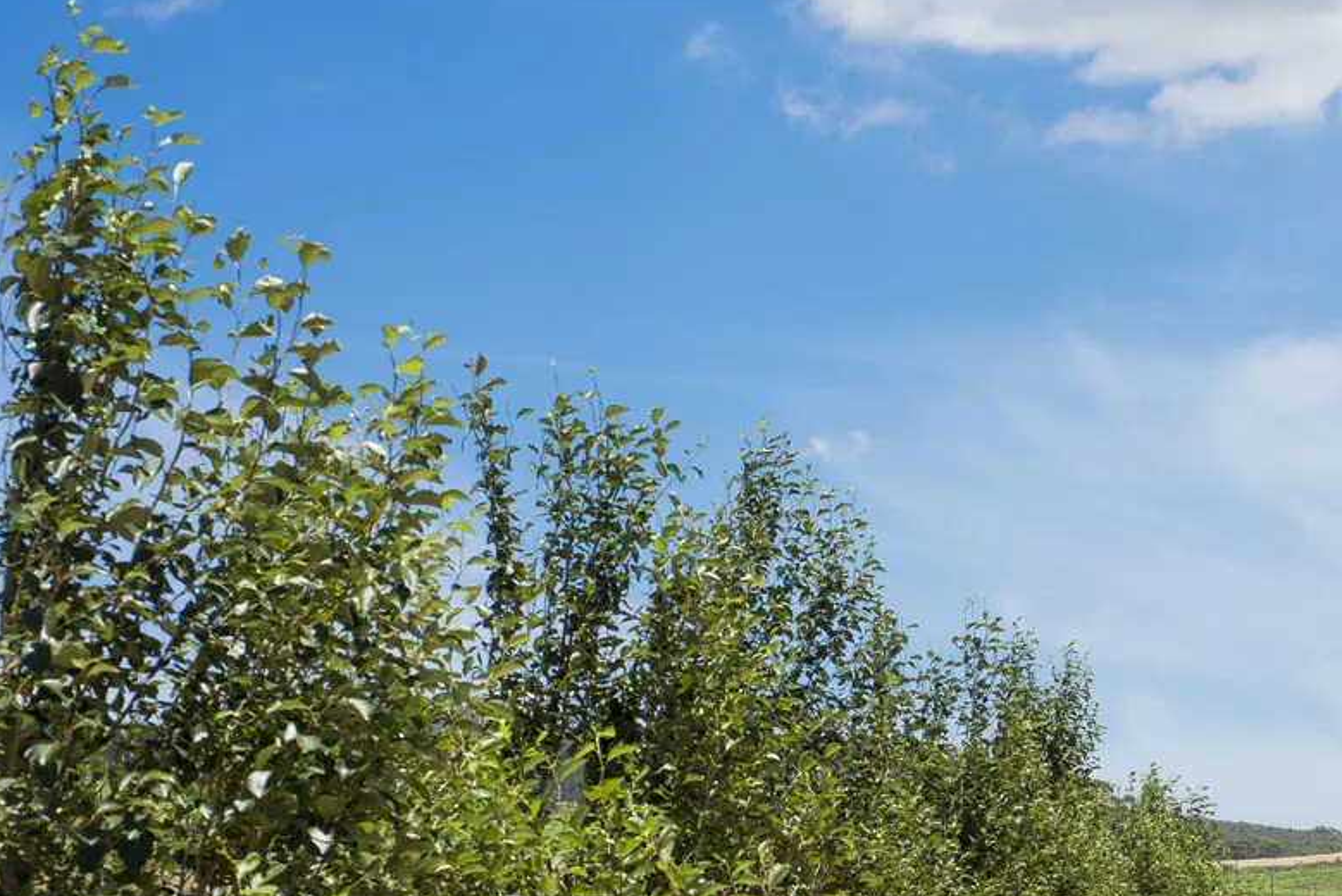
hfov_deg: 14.8
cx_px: 1376
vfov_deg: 10.0
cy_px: 802
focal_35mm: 136
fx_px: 5071
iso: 200
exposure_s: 1/350
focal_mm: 60
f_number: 9.5
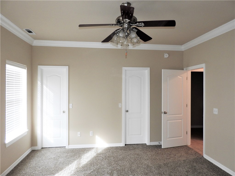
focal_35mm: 24
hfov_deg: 71.6
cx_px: 118
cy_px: 88
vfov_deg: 56.8
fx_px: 163
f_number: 3.3
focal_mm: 4.3
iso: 160
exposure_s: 1/30
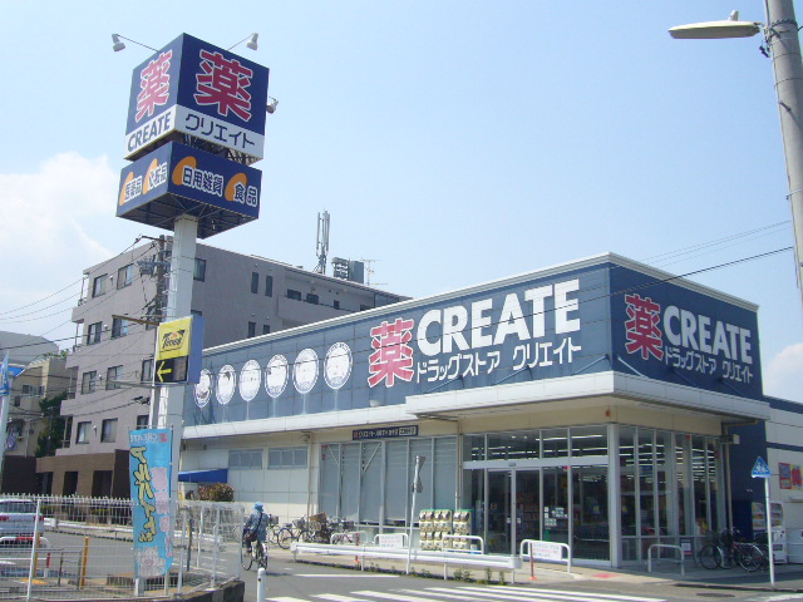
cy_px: 301
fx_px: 835
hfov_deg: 51.4
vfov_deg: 39.7
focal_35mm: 36
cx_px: 402
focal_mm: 4.6
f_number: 5.6
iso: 80
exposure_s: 1/320
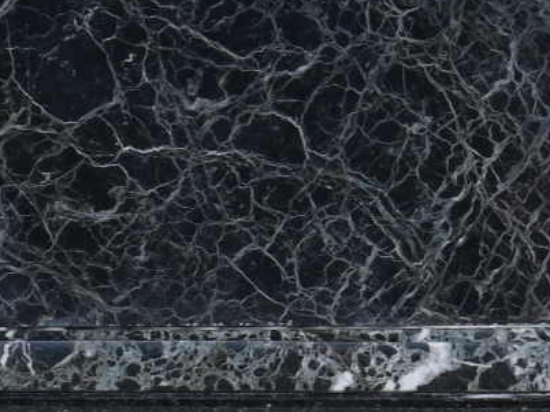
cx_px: 129
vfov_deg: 0.7
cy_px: 650
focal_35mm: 2199
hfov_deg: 0.9
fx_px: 34918
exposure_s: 1/160
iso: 400
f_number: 6
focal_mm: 220
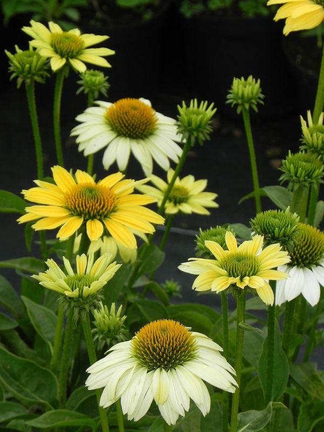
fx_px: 2296
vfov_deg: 10.7
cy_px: 216
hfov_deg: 8.1
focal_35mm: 184
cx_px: 162
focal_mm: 32.7
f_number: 5
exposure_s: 1/500
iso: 160
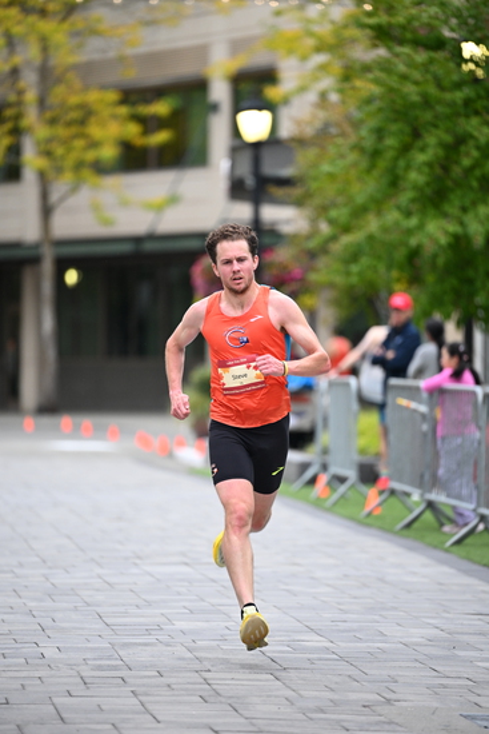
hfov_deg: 6.9
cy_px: 367
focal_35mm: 200
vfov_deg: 10.3
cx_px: 244
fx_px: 4072
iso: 1600
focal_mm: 200
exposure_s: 1/800
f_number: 2.8
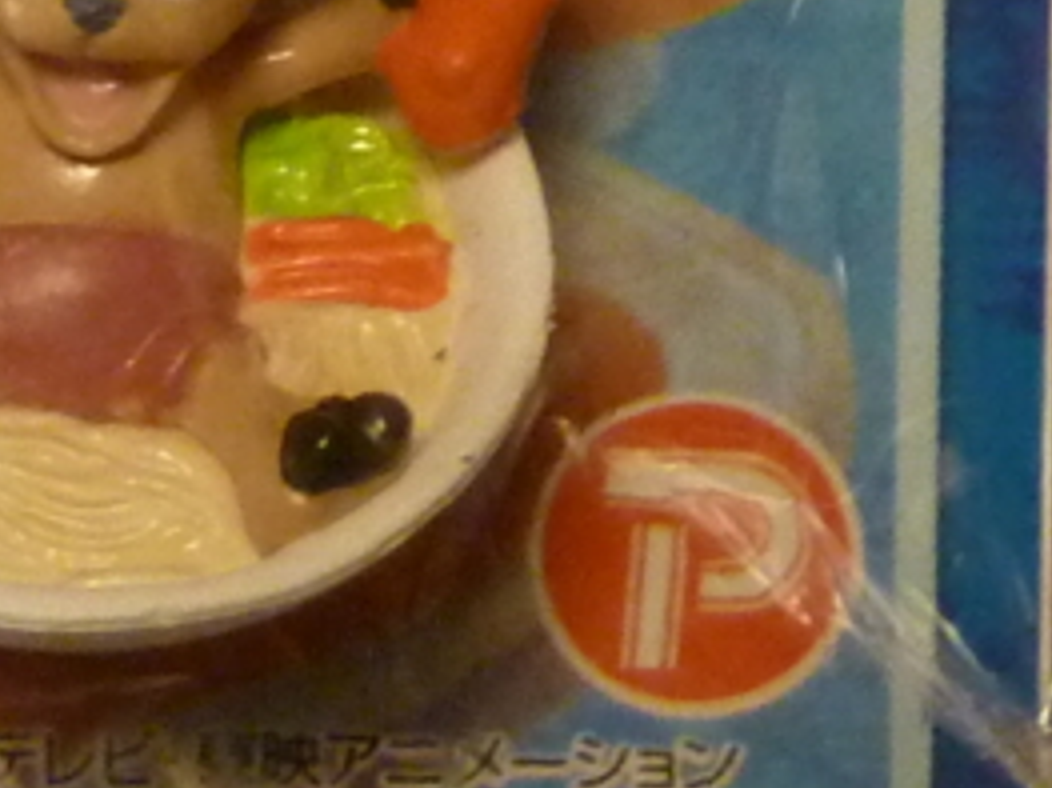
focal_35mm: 192
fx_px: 5832
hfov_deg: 10.2
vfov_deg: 7.7
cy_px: -28
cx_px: -64
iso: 400
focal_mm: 5.7
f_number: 3.5
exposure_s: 1/30
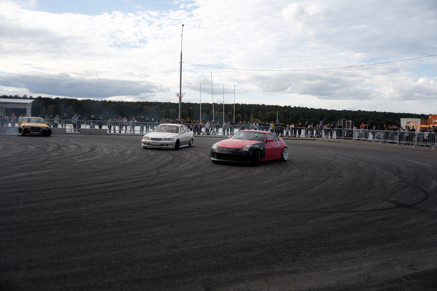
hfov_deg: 54.4
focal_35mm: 35
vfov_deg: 37.9
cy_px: 146
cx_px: 218
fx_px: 425
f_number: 2.2
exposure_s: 1/2500
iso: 100
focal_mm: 35
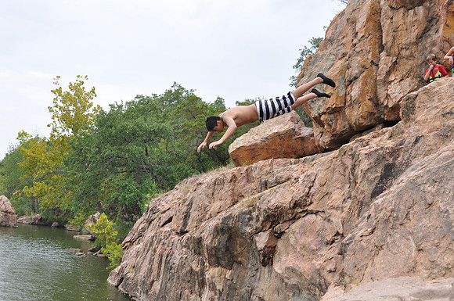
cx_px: 227
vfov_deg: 28.0
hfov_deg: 41.2
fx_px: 604
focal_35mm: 48
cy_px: 150
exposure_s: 1/1250
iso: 400
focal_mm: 32
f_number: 5.6
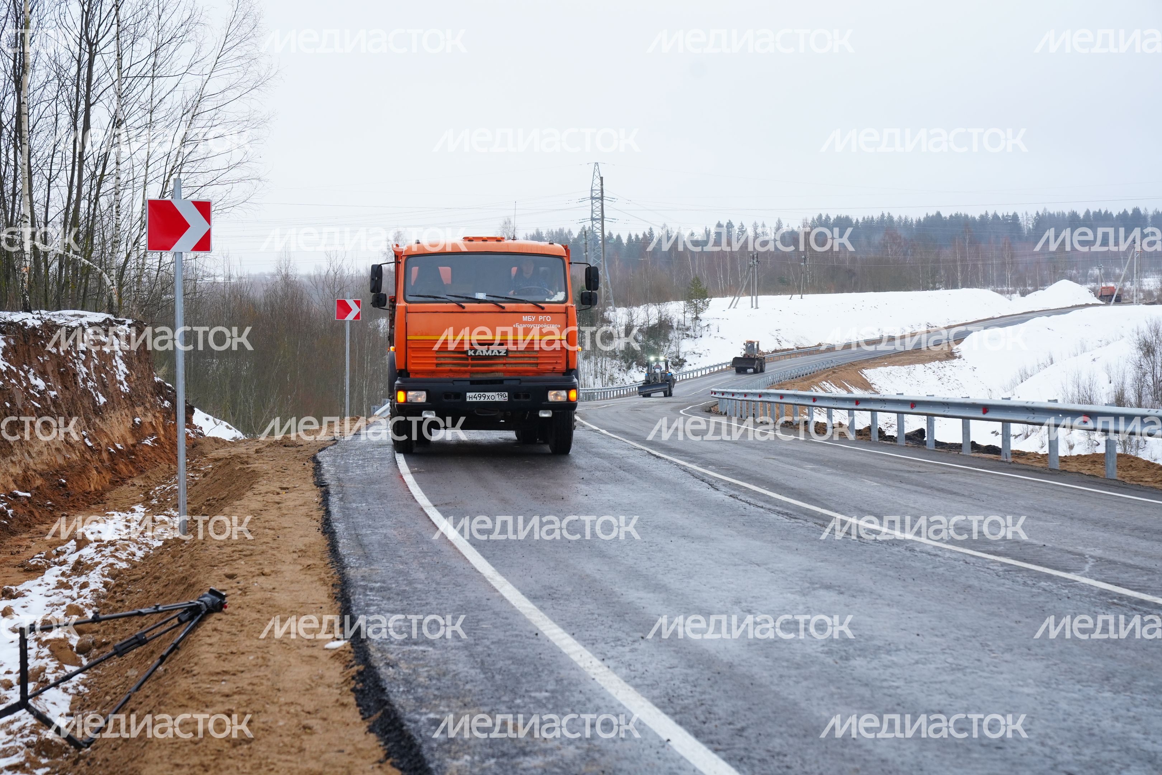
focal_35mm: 57
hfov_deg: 35.1
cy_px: 388
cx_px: 581
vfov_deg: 23.8
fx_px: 1840
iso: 800
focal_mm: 57
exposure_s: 1/320
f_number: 5.6
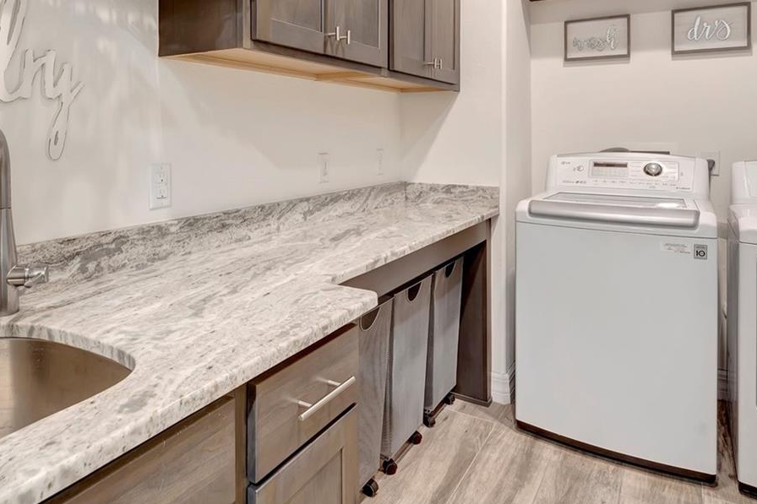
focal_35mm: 25
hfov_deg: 71.1
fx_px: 526
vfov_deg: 49.6
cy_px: 139
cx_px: 323
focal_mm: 14
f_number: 9
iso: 250
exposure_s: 2.5
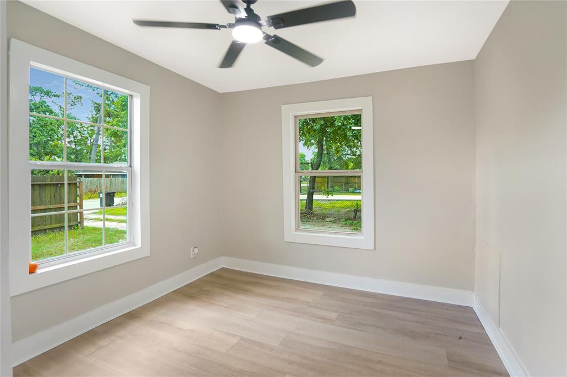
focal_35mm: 16
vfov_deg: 73.7
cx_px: 284
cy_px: 188
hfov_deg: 96.8
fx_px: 252
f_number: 4
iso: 800
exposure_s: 1/250
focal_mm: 16
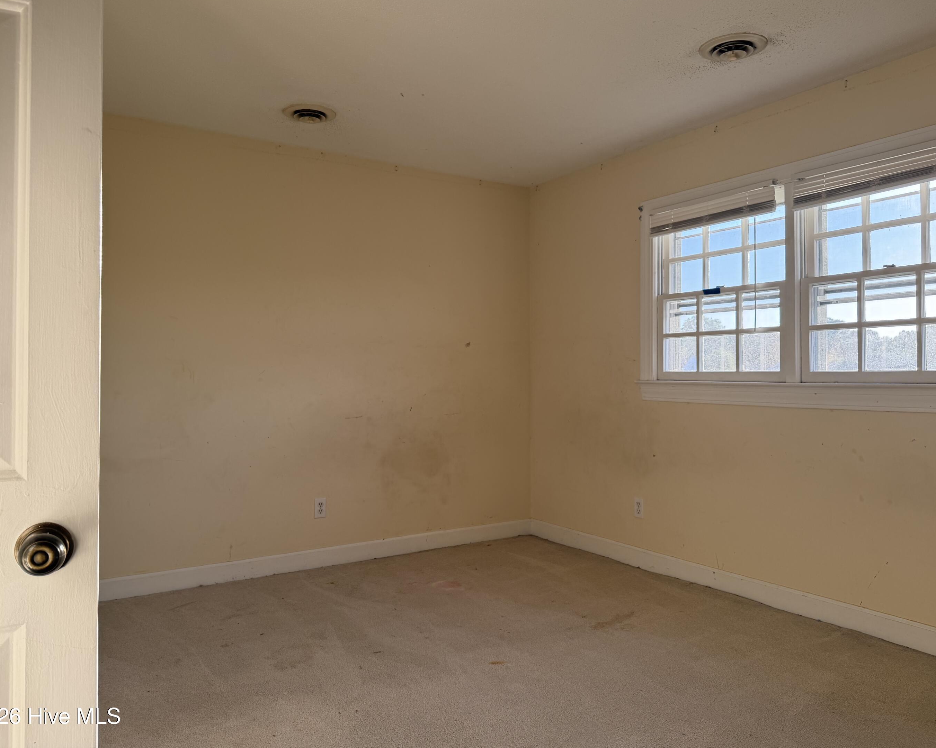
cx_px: 474
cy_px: 363
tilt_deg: +0.6
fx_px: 720
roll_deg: -0.3
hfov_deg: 66.0
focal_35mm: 26
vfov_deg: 54.9
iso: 100
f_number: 1.78
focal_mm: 6.76
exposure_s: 1/356
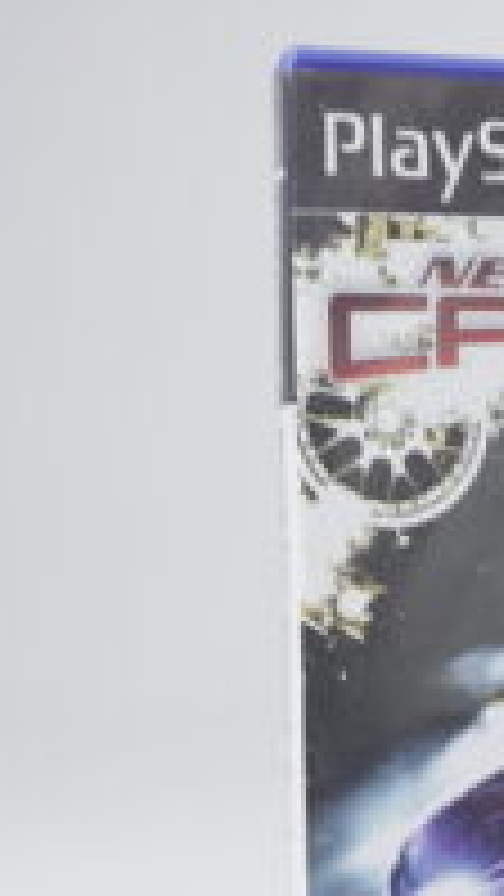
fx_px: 2042
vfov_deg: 24.6
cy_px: 581
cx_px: 652
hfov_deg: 13.6
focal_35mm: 86
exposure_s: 1/4
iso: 100
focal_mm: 32
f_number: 5
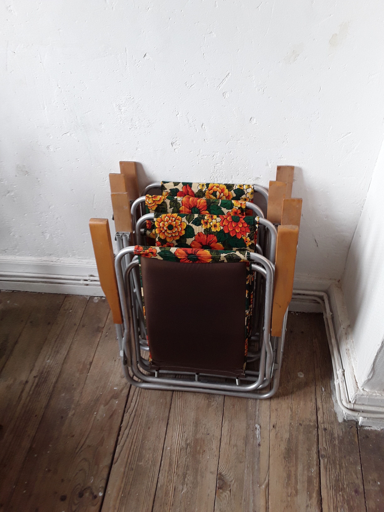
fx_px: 399
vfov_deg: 65.3
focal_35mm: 27
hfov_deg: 51.4
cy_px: 256
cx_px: 192
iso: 50
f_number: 1.9
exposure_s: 1/33
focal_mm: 2.91
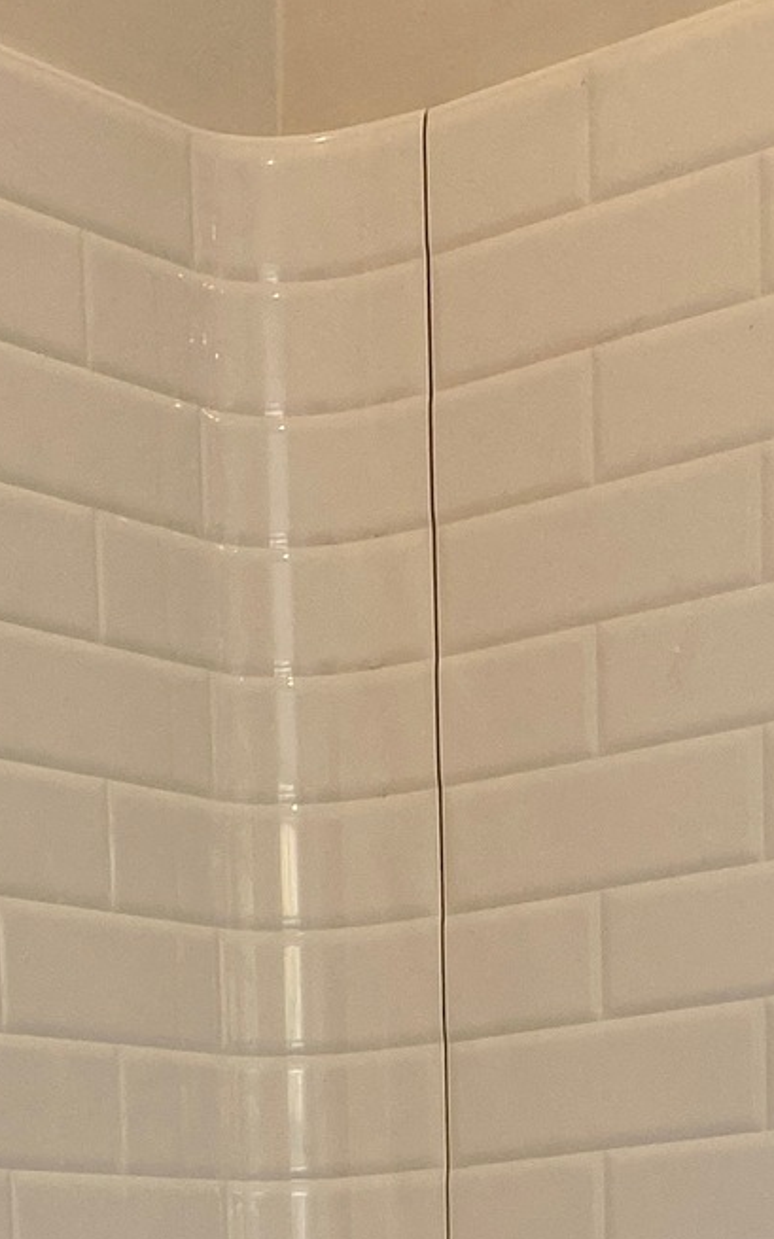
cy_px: 2156
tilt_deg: -10.2
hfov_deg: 13.2
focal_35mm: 97
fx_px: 3276
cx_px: -87
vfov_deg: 17.7
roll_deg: +2.6
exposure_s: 1/120
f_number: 1.8
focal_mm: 4.25
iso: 50
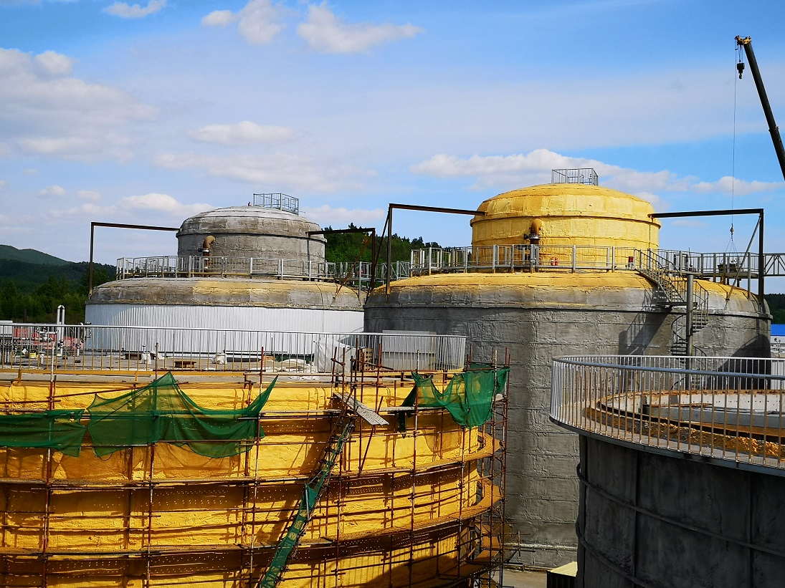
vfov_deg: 32.2
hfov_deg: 42.1
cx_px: 392
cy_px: 294
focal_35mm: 45
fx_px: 1020
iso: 50
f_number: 1.8
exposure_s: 1/2463
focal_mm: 5.58
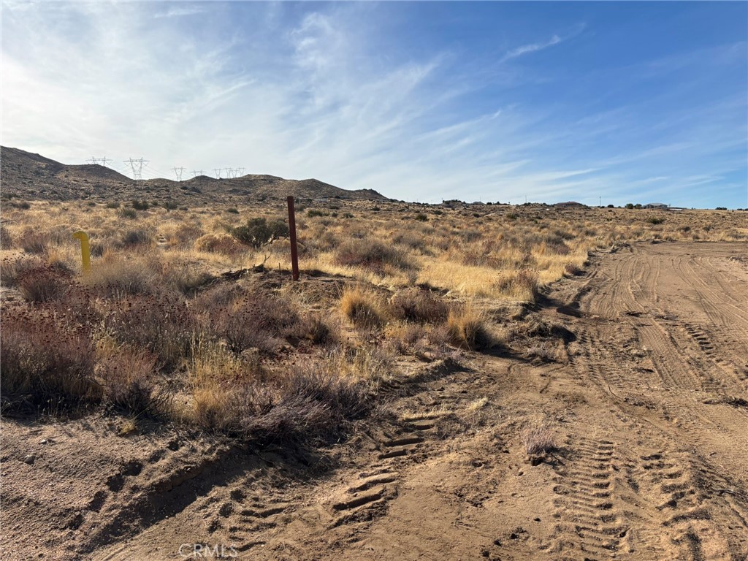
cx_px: 374
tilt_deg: -3.3
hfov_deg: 67.3
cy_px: 280
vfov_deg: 53.1
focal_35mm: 26
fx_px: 562
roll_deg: +2.7
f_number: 1.6
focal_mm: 5.96
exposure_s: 1/5618
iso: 50
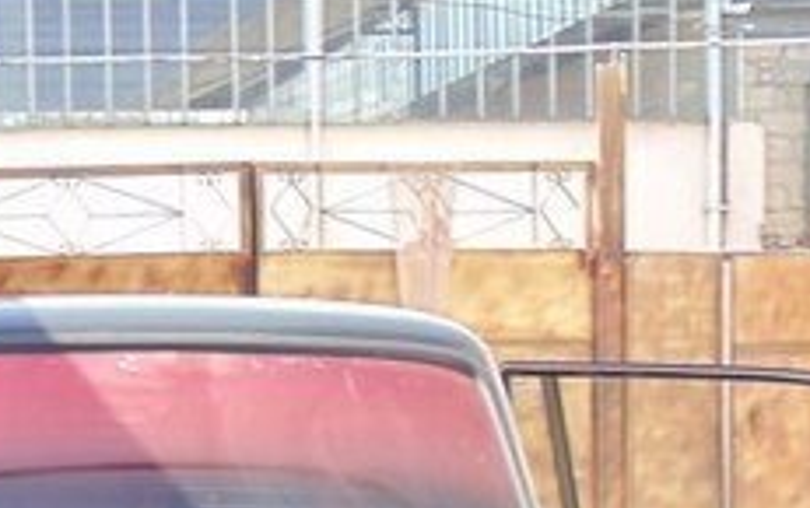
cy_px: 825
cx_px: 95
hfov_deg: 15.9
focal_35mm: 130
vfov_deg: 9.7
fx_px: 2873
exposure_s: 1/125
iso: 80
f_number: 3.5
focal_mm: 7.7
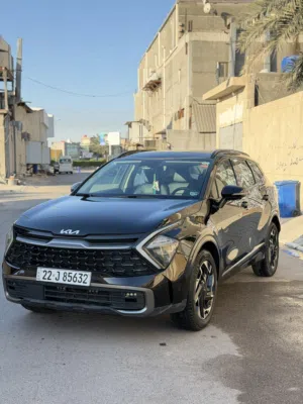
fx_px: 560
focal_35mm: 48
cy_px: 202
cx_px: 152
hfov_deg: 30.3
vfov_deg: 39.7
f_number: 1.78
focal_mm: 6.76
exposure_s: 1/951
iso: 80
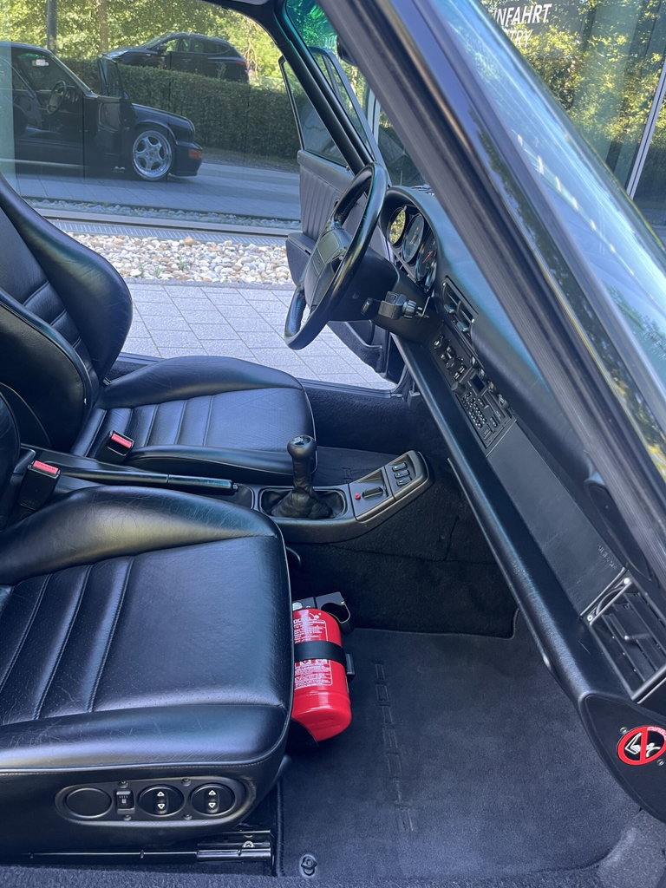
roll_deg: -9.4
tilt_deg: -25.2
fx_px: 667
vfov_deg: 67.3
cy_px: 444
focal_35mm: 26
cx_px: 333
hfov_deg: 53.1
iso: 125
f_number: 1.6
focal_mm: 5.1
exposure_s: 1/68
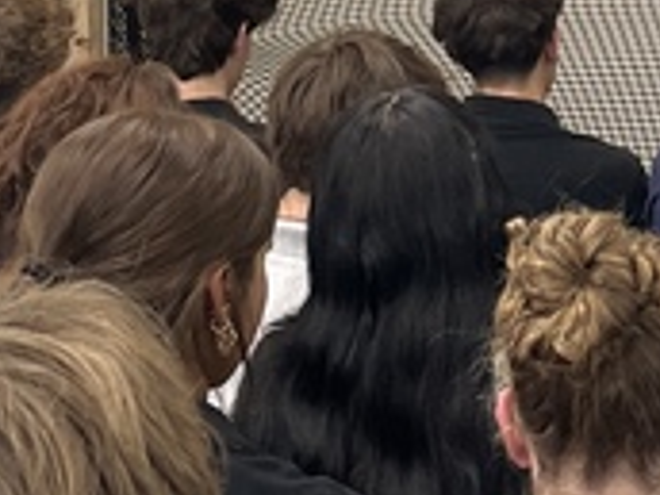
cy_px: -177
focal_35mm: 155
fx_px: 2955
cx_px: 783
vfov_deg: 9.4
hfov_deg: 12.5
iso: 64
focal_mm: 4.2
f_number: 1.6
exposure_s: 1/60
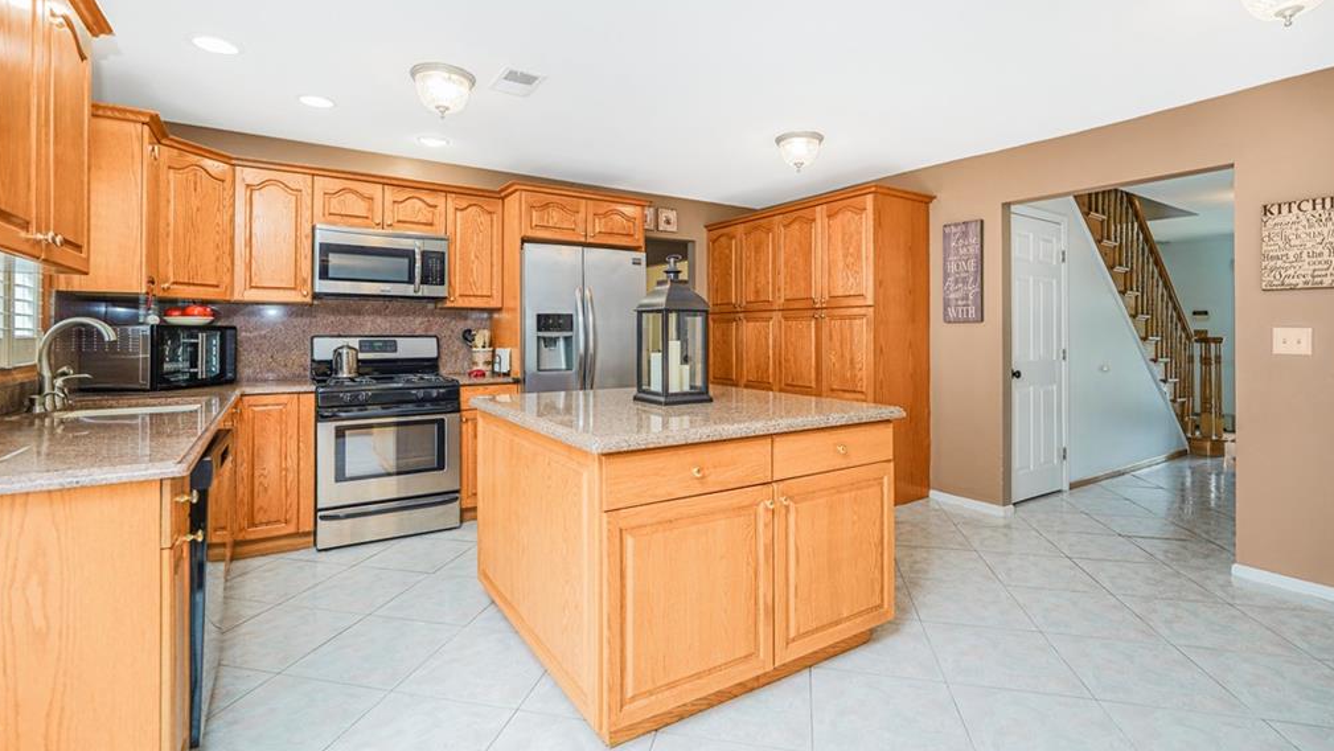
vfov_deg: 63.6
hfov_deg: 95.9
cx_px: 668
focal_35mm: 17
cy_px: 313
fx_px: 601
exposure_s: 1/25
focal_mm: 16
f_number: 4
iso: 64
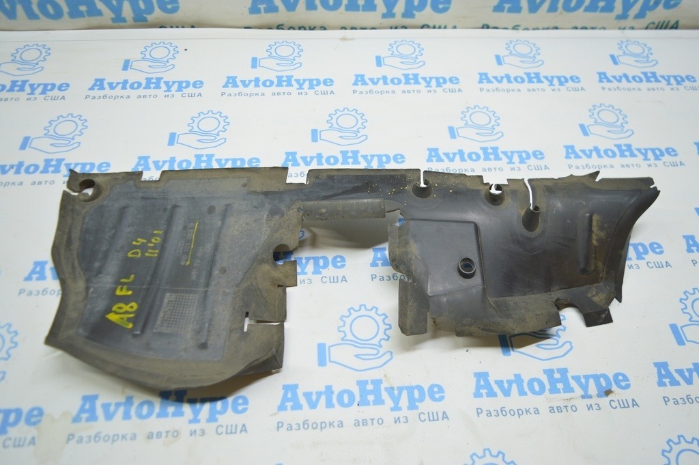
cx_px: 350
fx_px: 524
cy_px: 232
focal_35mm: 27
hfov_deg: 67.4
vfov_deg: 47.9
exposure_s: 1/60
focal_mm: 18
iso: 400
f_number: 3.5
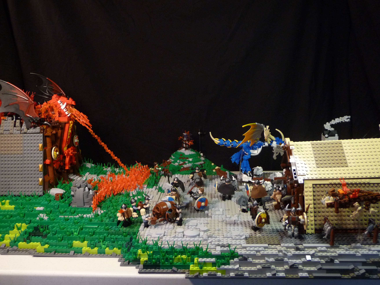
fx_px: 351
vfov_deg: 44.2
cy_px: 142
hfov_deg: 56.8
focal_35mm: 32
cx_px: 190
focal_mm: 5.3
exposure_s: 1/30
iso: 320
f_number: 3.5
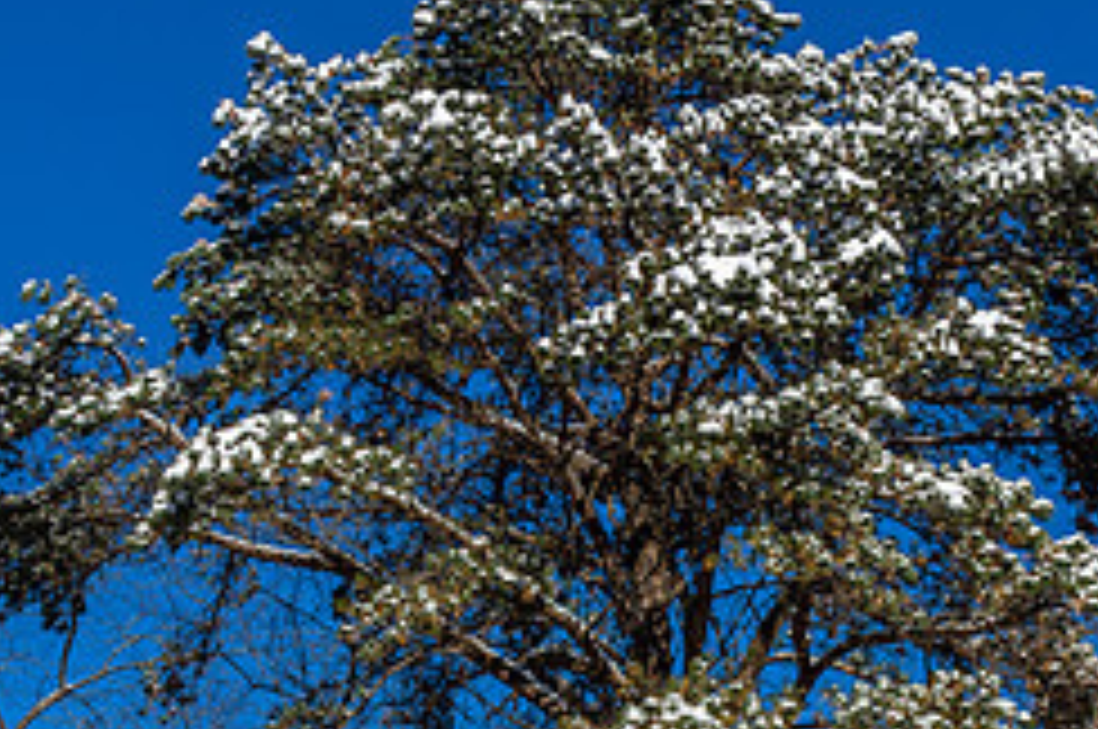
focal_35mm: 97
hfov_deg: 21.0
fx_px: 2955
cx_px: 612
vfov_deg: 13.9
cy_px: 734
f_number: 10
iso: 100
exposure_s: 1/200
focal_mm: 35
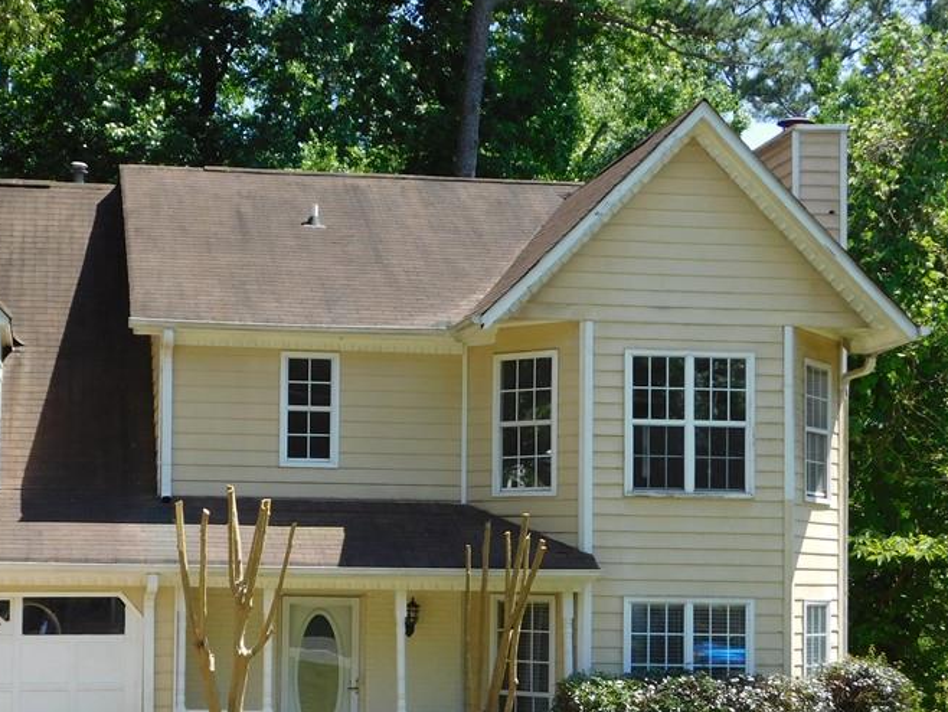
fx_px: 1918
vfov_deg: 20.9
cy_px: 484
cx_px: 301
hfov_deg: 27.6
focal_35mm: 70
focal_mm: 8
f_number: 3.7
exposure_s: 1/500
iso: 125
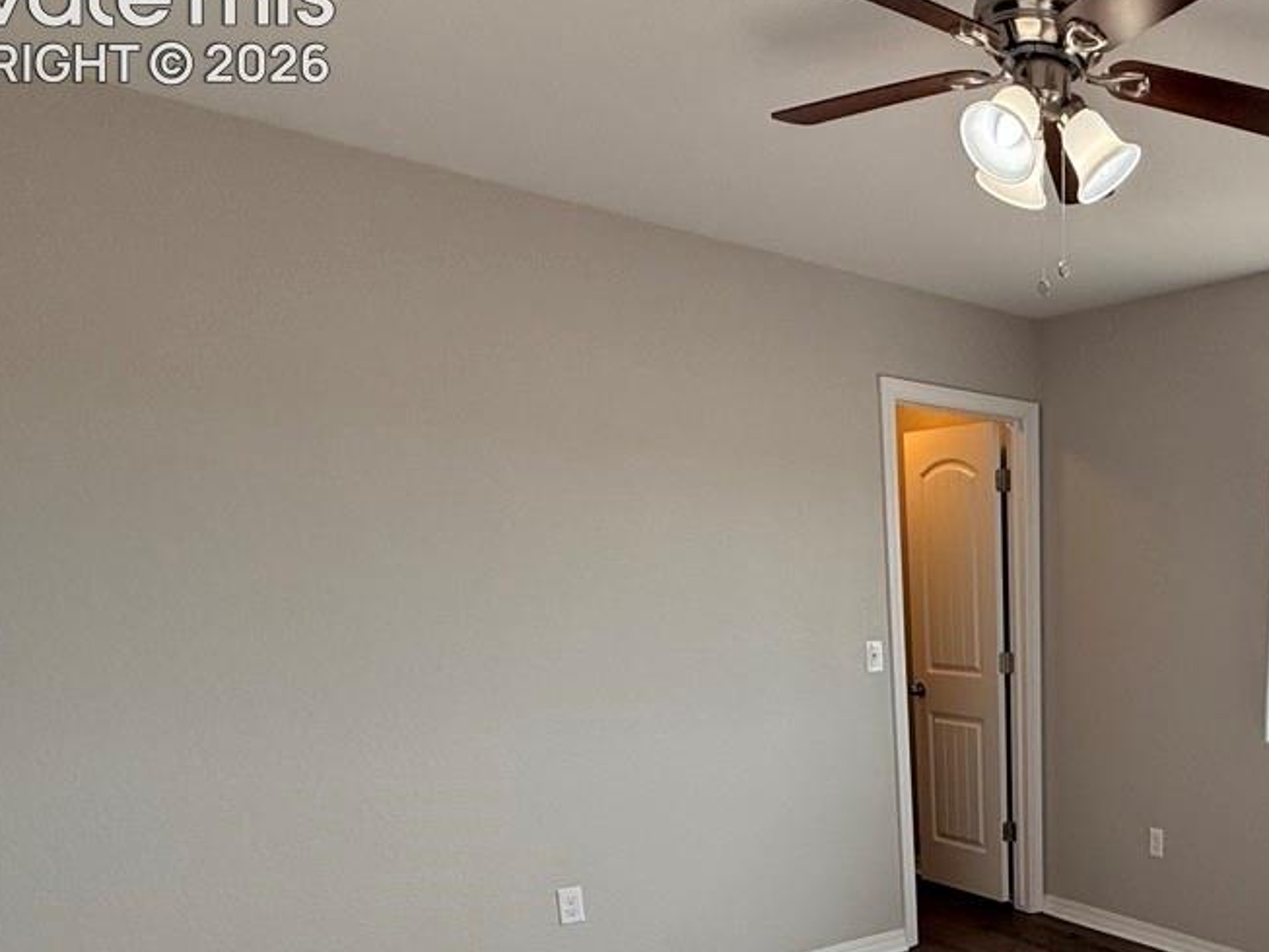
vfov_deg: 42.6
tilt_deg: -13.9
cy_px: 868
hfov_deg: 51.8
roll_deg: -1.1
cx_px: 1176
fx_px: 1100
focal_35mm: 30
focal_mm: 2.22
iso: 64
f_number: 2.2
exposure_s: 1/155
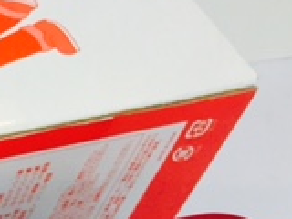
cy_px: 265
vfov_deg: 12.5
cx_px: -266
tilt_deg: -50.0
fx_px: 979
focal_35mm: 116
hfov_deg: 14.5
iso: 50
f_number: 2.2
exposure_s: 1/33
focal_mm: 4.15
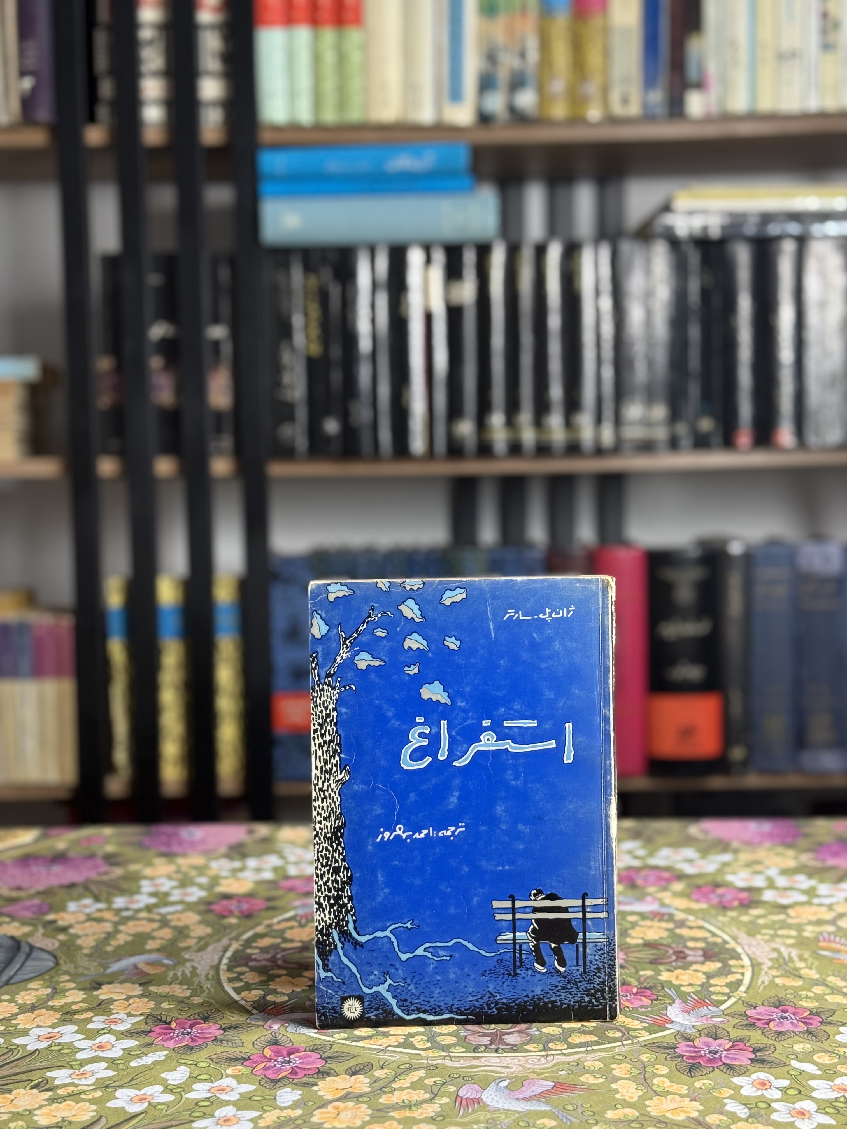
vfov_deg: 39.7
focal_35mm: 48
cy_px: 564
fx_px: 1566
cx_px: 424
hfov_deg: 30.3
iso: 160
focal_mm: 6.76
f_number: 1.78
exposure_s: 1/100
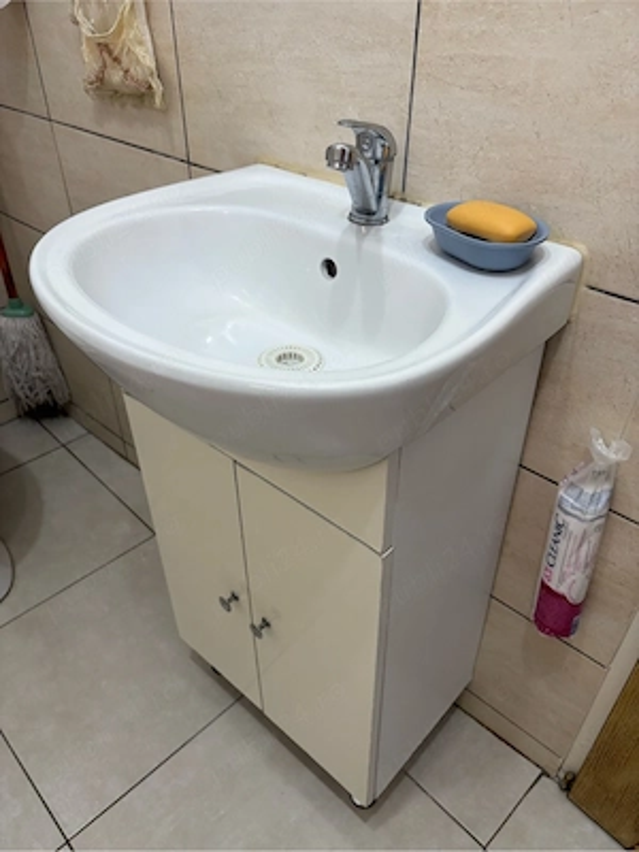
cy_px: 426
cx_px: 320
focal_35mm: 26
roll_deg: +0.2
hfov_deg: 53.1
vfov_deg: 67.3
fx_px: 640
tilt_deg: -37.4
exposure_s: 1/88
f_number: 1.6
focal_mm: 5.96
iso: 125
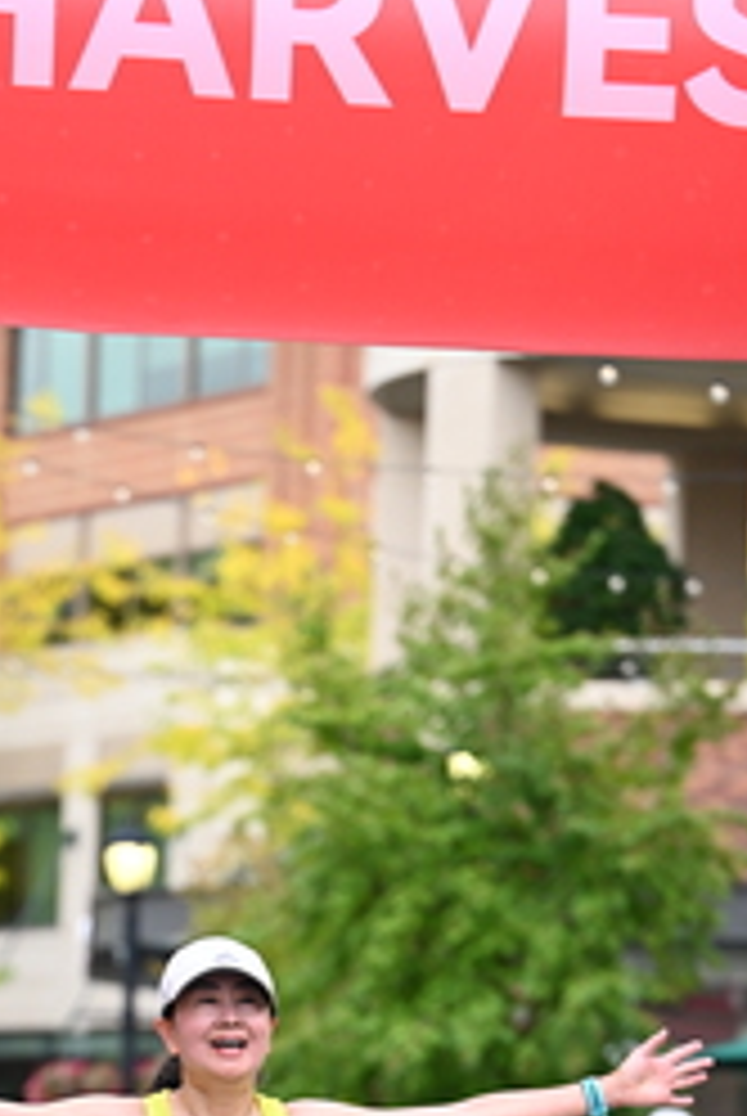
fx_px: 6331
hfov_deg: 6.7
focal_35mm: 204
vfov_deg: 10.0
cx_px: 232
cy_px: 1210
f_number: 2.8
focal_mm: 92
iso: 640
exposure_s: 1/1600
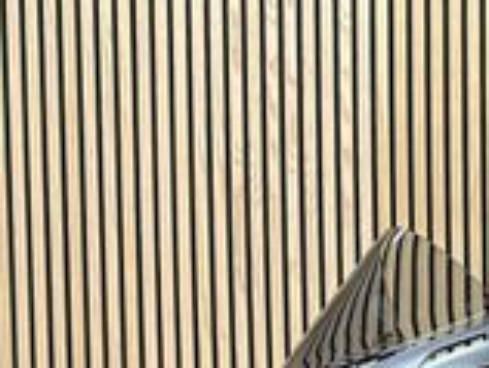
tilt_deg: -4.4
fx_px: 1372
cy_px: 668
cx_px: 625
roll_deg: -0.6
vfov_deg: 13.6
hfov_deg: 18.8
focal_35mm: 97
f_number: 1.78
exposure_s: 1/50
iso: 160
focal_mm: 6.86
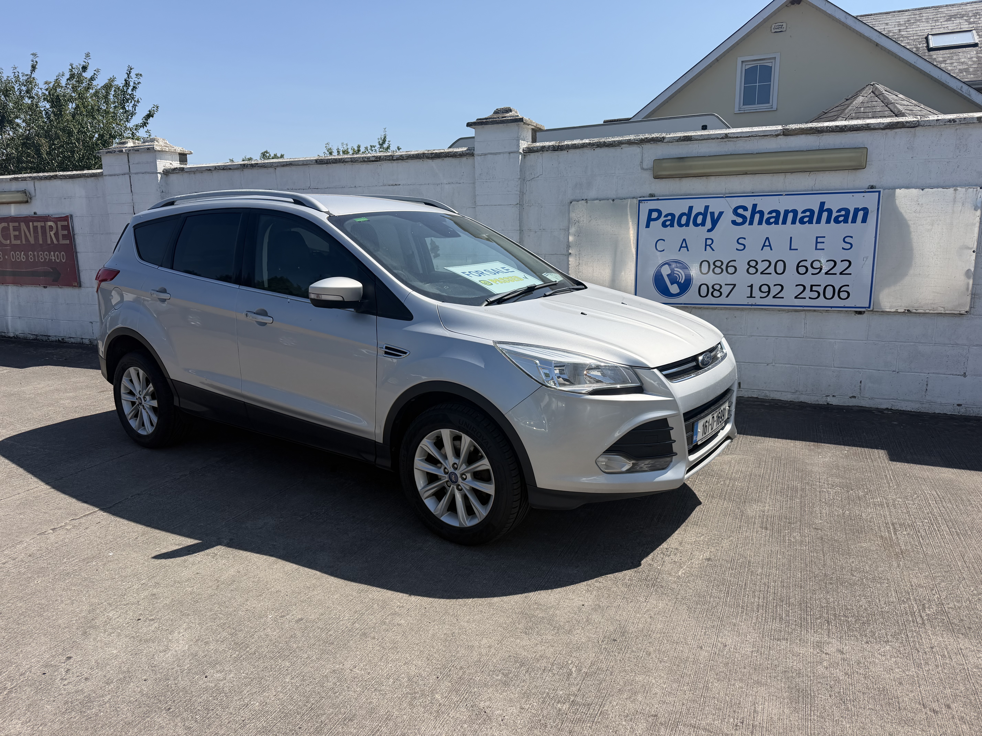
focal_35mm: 24
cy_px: 368
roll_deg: +0.6
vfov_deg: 56.8
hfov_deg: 71.6
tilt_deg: -11.3
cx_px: 491
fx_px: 681
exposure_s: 1/5714
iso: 100
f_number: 1.78
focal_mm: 6.76
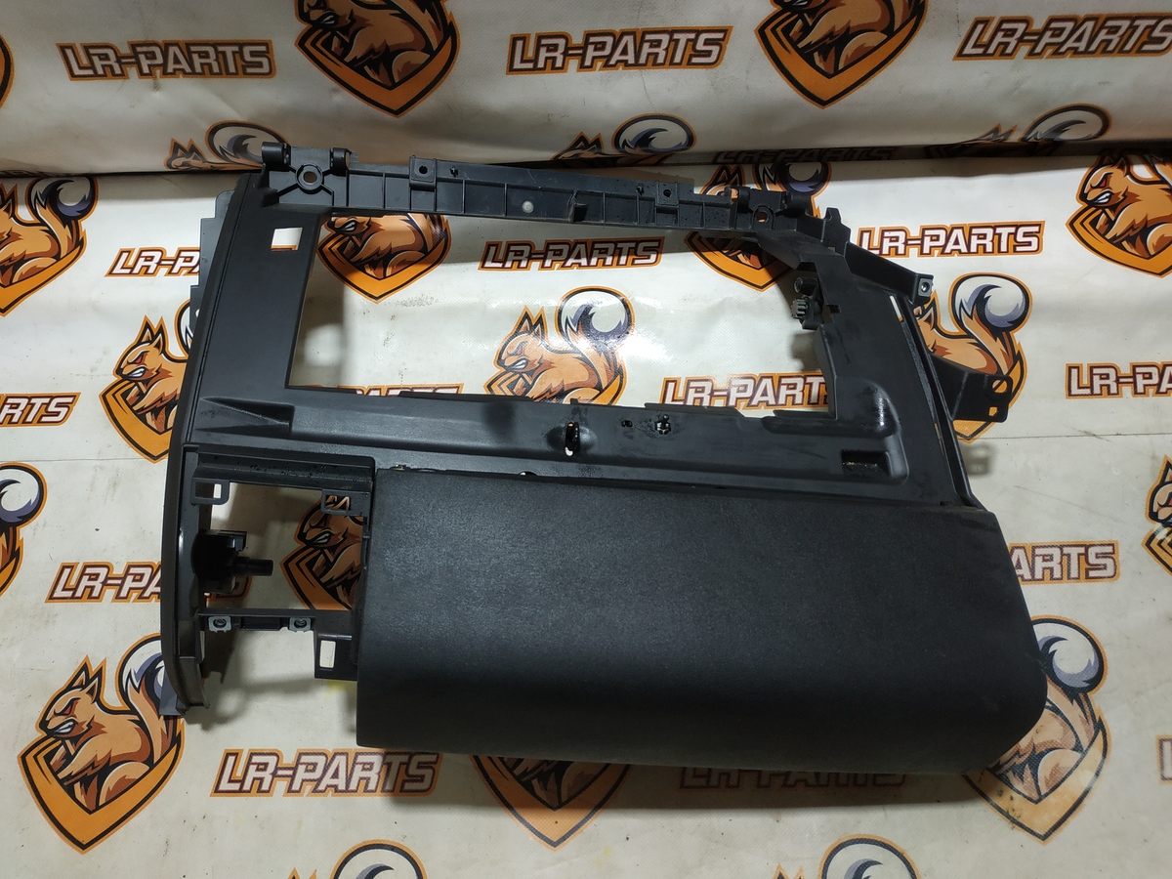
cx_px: 586
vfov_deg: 56.8
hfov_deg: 71.6
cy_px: 440
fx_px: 813
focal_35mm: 24
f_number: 1.9
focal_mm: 3.94
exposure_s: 1/100
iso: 160
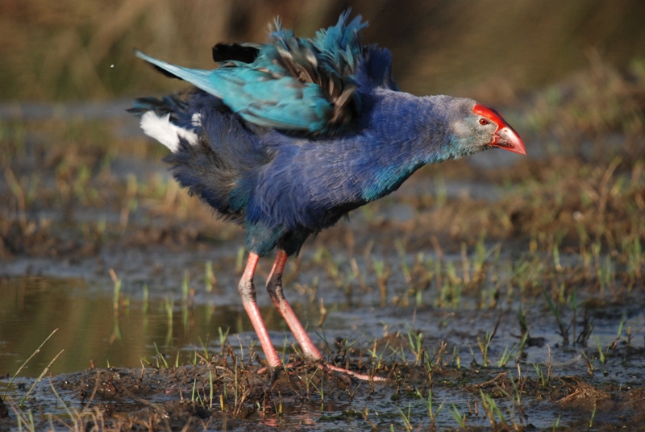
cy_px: 216
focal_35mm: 750
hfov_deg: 2.7
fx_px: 13457
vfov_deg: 1.8
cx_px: 322
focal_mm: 500
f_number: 6.3
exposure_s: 1/640
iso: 500
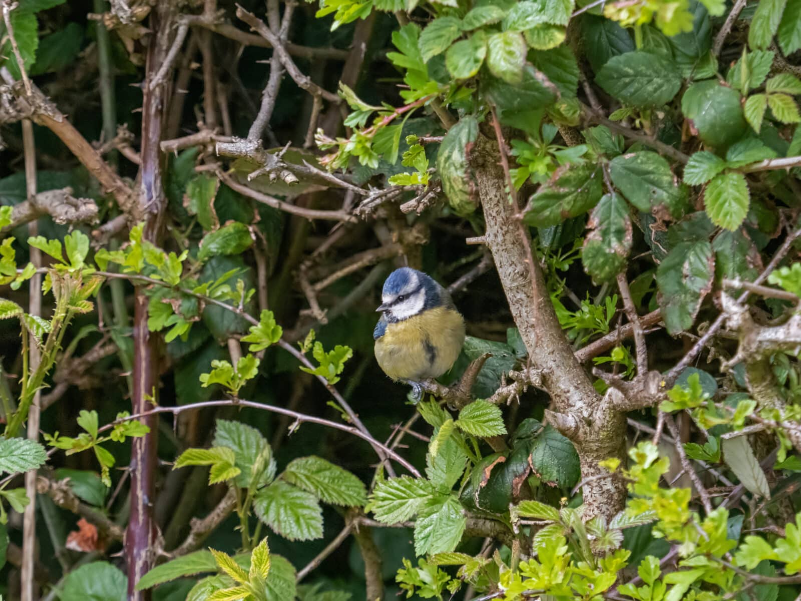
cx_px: 400
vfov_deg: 3.5
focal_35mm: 421
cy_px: 300
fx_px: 9742
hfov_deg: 4.7
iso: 2500
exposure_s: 1/1600
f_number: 4.5
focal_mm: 210
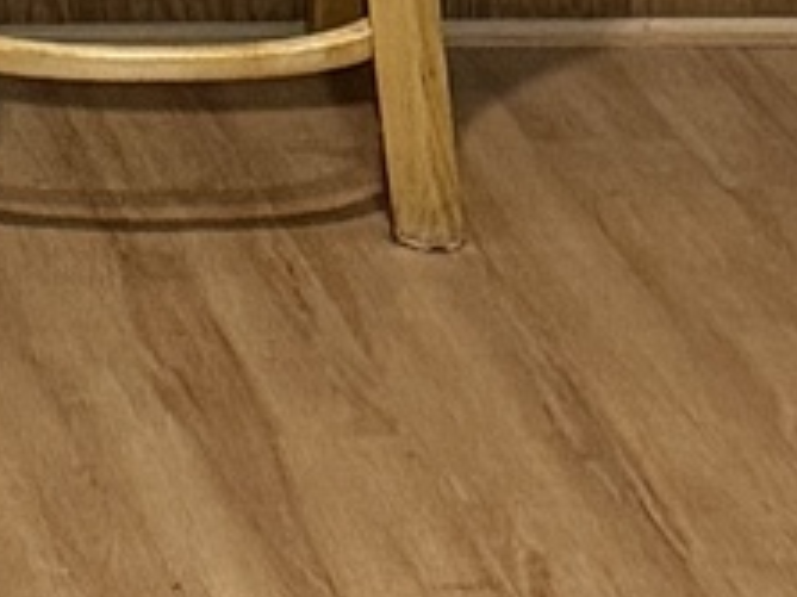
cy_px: -797
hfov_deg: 11.1
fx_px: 3567
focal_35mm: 155
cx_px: -970
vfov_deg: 8.7
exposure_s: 1/60
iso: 640
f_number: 1.78
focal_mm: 6.76
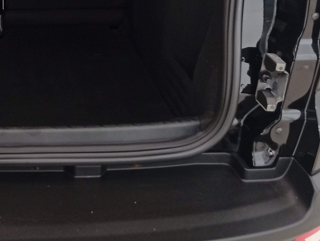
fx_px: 796
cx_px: -52
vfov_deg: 16.7
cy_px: -16
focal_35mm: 86
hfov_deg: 21.3
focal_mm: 3.98
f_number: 1.8
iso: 351
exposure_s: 1/30
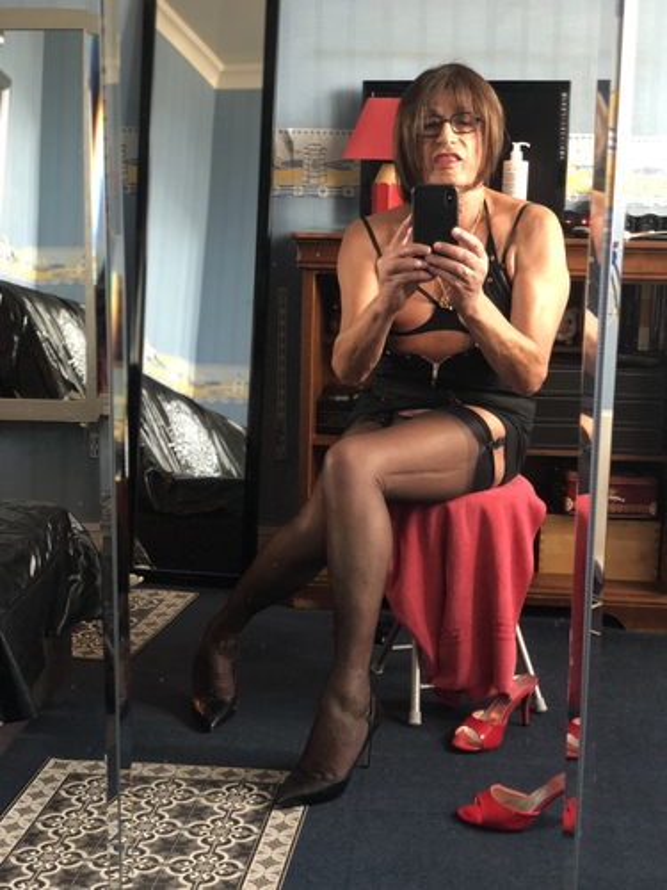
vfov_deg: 36.8
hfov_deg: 28.0
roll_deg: -1.4
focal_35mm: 52
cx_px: 334
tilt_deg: -10.1
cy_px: 445
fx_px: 1336
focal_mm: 6
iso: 160
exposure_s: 1/12
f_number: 2.4
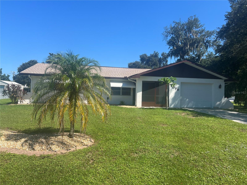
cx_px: 124
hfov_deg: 67.3
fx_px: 186
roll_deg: -0.6
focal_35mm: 26
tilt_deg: +0.6
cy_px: 92
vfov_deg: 53.1
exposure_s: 1/3257
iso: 50
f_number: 1.5
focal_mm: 5.7
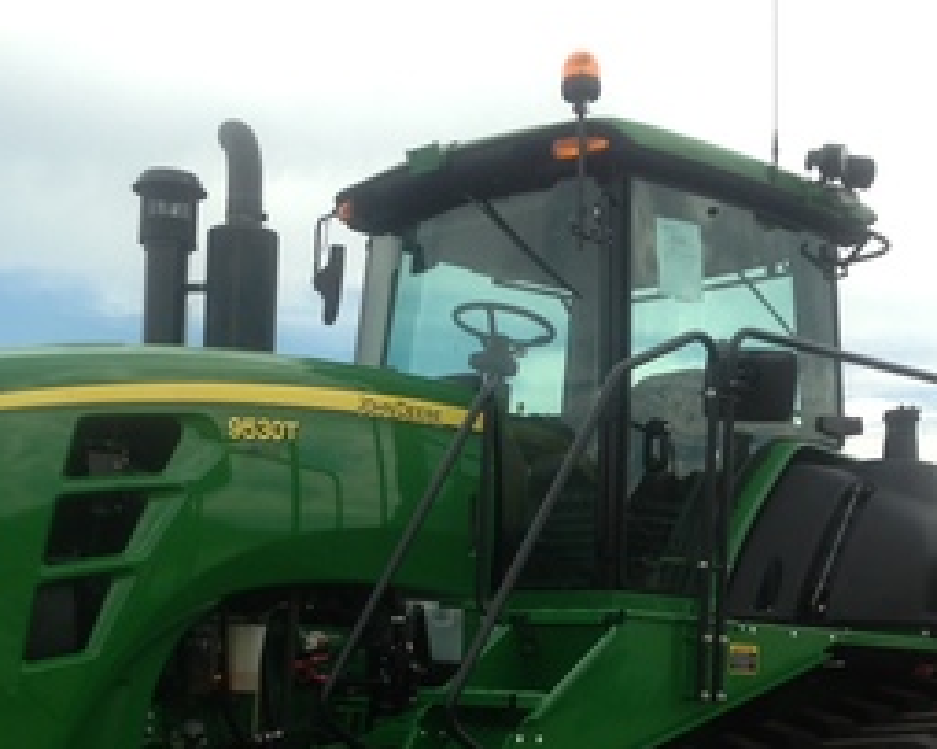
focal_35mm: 69
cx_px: 468
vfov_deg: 21.5
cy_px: 705
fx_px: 1913
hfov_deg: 27.5
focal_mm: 4.13
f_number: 2.4
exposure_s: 1/903
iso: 50
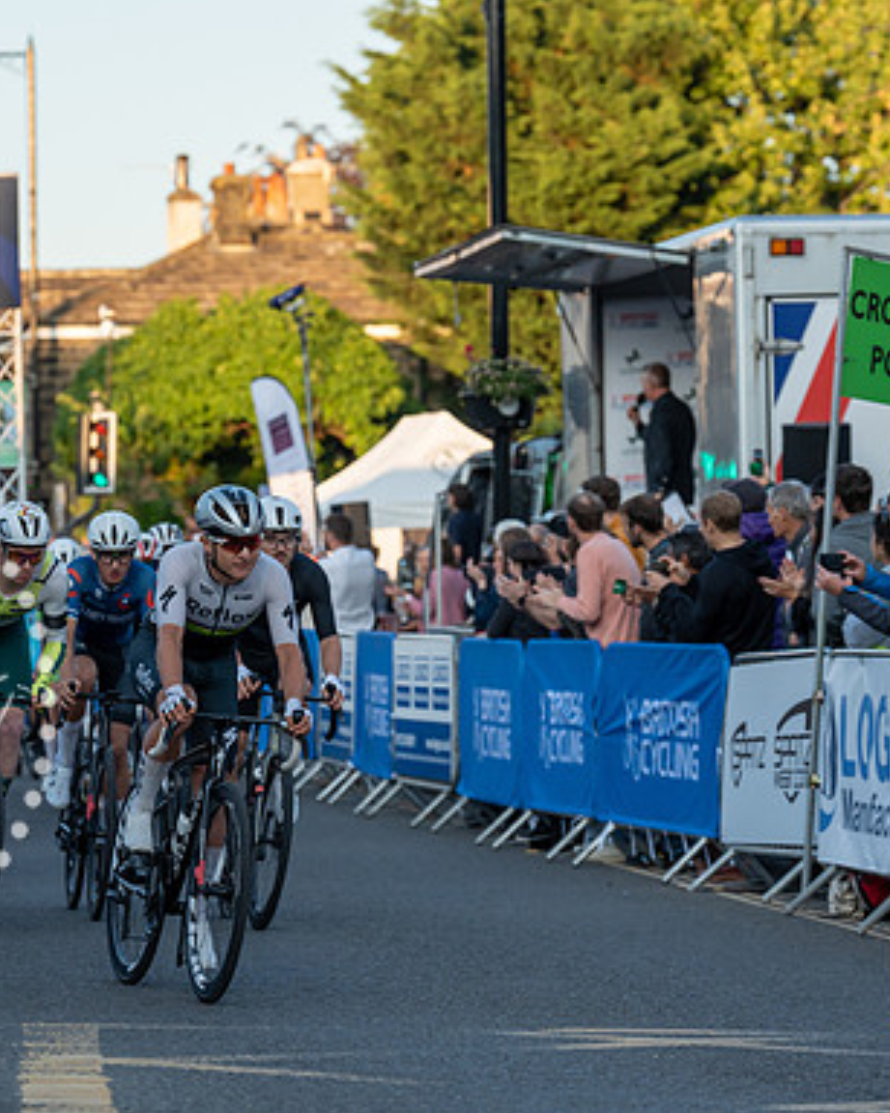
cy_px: 555
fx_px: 5896
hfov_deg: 8.6
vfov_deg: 10.8
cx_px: 235
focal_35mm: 179
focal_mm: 122
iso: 640
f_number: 4
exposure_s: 1/800
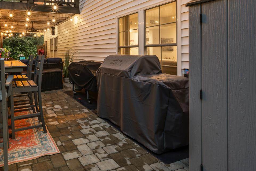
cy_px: 48
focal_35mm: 22
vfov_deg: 55.1
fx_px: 156
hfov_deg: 72.9
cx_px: 63
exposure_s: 20
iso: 100
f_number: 14
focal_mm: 14
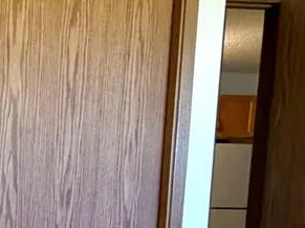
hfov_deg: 20.1
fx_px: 678
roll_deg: +0.5
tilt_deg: -7.6
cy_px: 266
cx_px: -205
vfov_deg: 18.2
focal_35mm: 77
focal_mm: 2.22
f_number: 2.2
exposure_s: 1/60
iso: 320
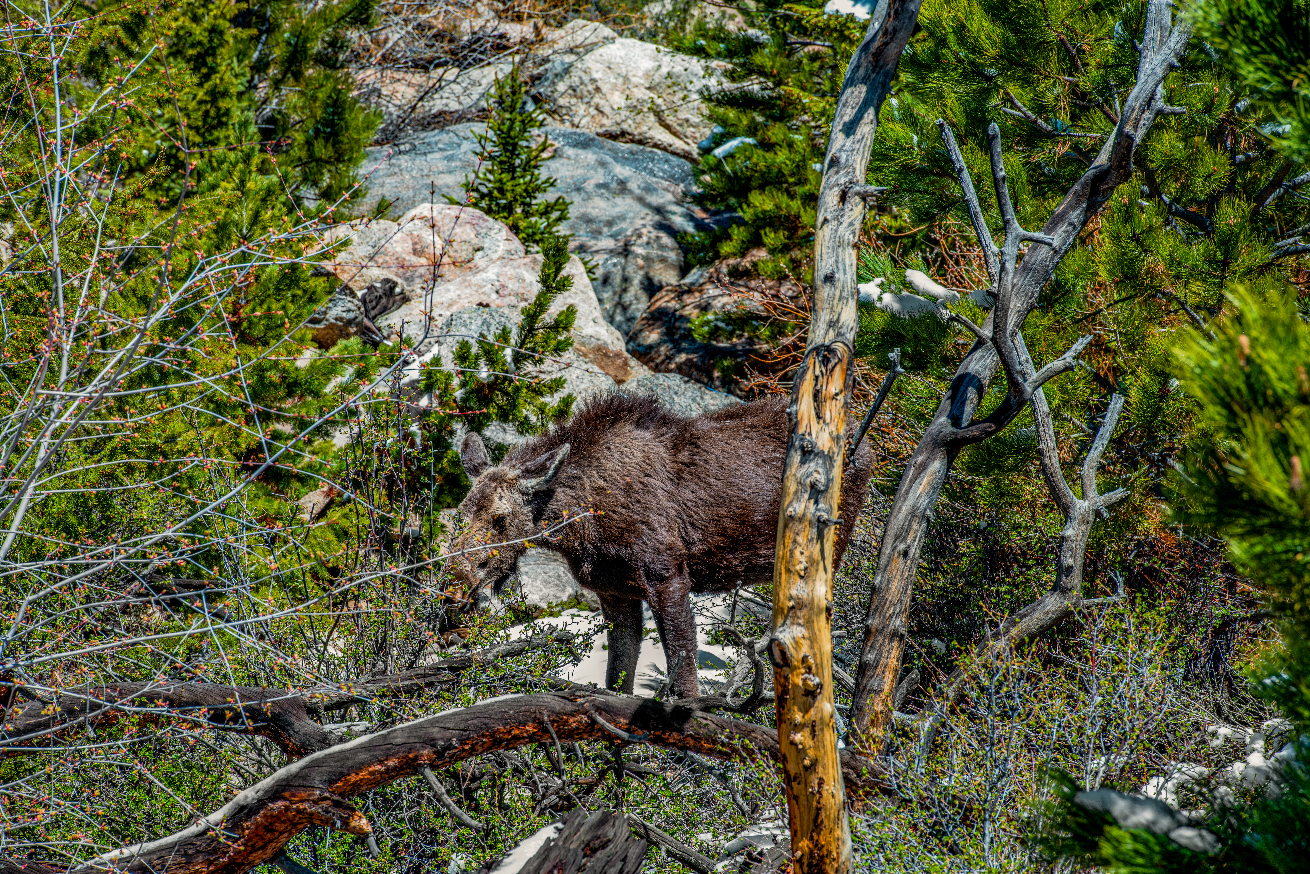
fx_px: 7280
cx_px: 655
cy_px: 437
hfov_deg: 10.3
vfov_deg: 6.9
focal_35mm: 200
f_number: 11
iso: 400
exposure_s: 1/200
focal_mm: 200
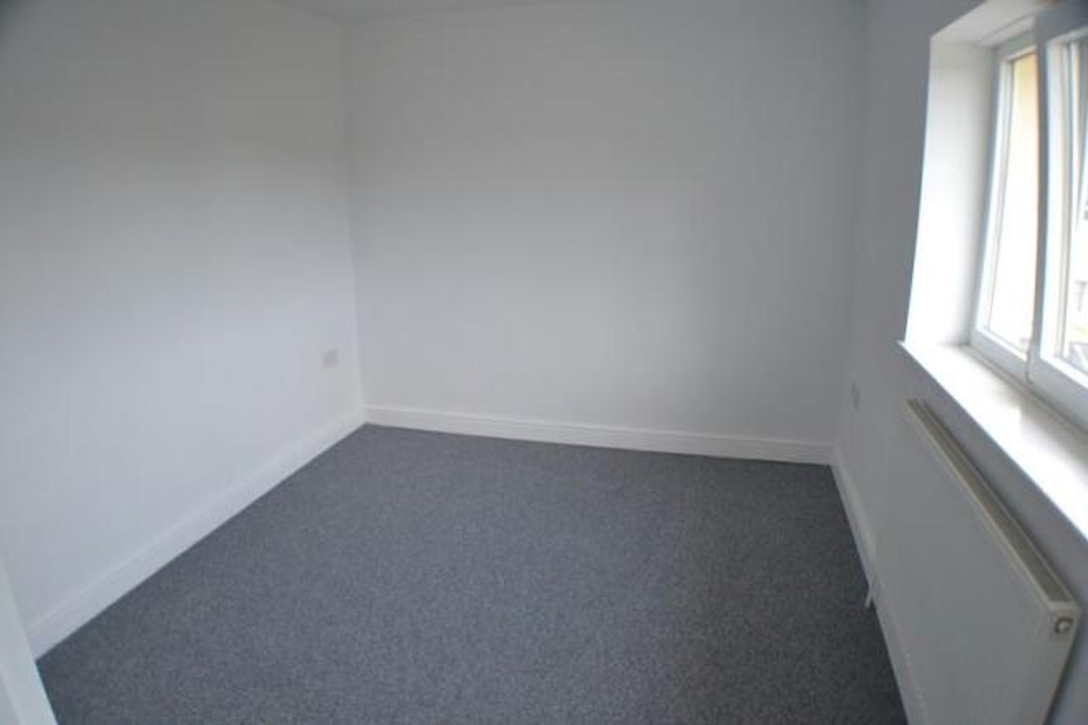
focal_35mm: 30
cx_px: 544
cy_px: 362
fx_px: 906
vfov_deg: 43.6
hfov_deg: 61.9
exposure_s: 1/60
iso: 560
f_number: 3.8
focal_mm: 20
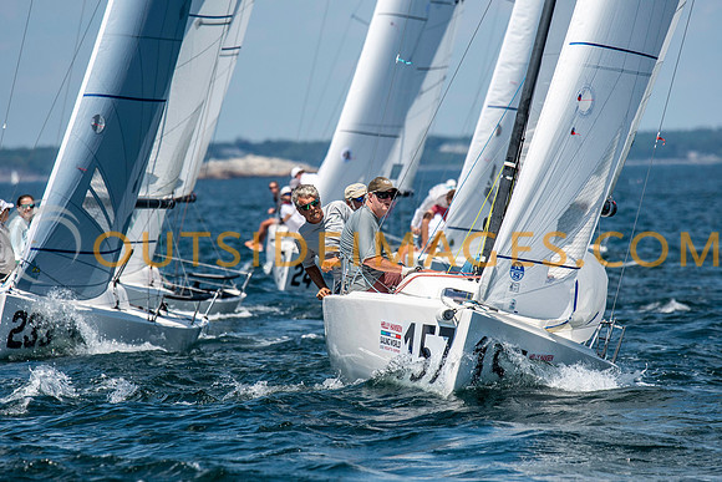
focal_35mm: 450
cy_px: 241
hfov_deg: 4.6
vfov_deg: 3.1
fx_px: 9027
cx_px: 361
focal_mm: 300
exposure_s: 1/3200
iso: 320
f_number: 5.6
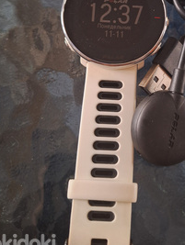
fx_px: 306
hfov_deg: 33.1
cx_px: 137
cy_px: 45
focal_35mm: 43
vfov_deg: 41.7
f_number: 1.8
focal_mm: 5.54
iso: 500
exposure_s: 1/20
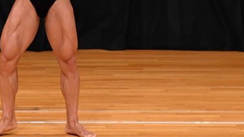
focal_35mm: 585
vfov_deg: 2.1
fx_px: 3785
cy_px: -3
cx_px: 54
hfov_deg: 3.7
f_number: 5.6
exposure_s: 1/400
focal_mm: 180
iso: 3200
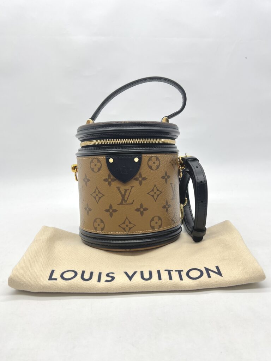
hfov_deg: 53.1
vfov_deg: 67.3
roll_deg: +1.3
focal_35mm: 26
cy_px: 180
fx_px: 271
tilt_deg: -13.5
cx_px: 136
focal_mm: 5.7
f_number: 1.5
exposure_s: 1/130
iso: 32
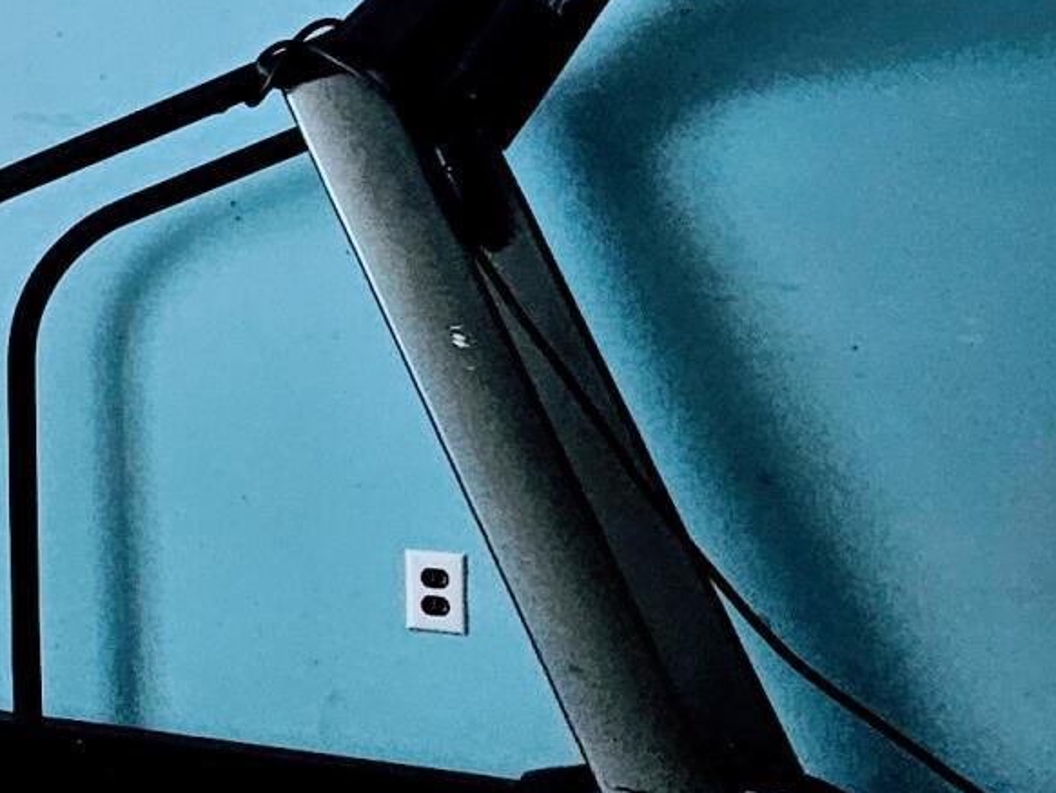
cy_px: 138
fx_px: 2045
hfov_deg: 17.4
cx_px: -1199
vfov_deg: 21.6
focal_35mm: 67
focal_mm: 2.2
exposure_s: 1/100
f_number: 2.2
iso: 160
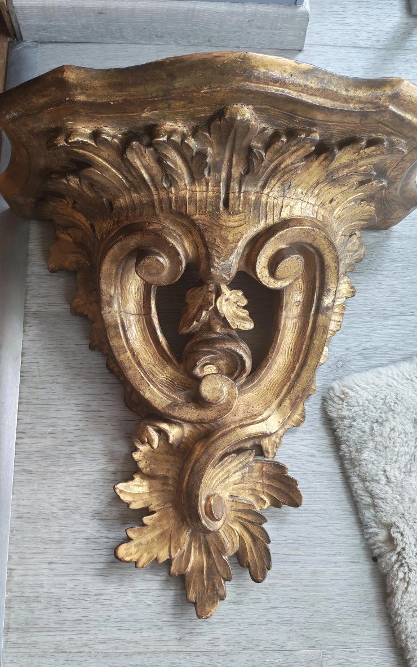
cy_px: 331
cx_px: 188
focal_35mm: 29
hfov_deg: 43.1
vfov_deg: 64.6
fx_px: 527
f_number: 1.9
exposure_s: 1/100
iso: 500
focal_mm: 6.12
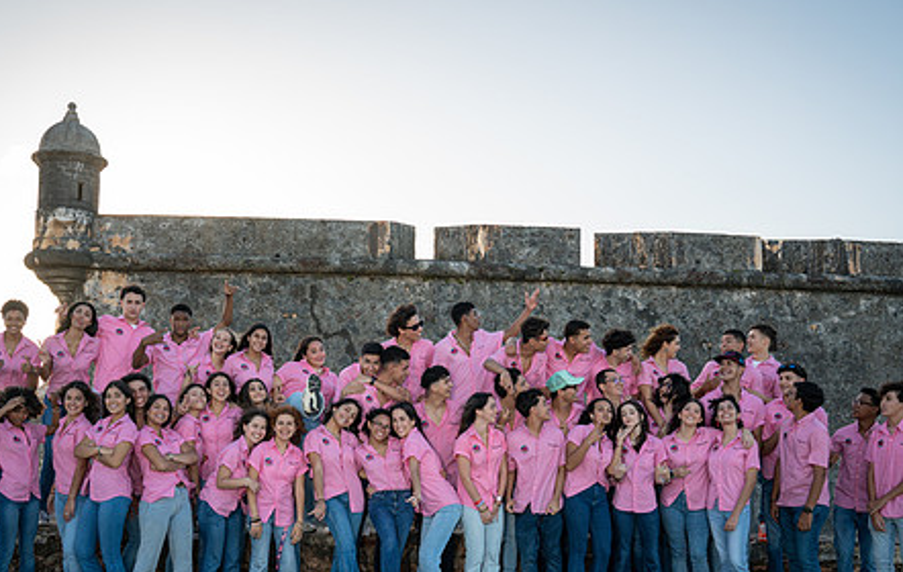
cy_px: 404
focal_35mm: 36
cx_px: 406
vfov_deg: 35.1
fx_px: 889
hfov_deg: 53.7
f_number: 5.6
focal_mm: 24
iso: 200
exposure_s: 1/250
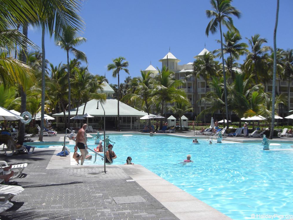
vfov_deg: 36.8
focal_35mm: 39
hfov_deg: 47.9
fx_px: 330
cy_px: 108
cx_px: 143
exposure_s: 1/250
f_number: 8
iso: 64
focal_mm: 6.2
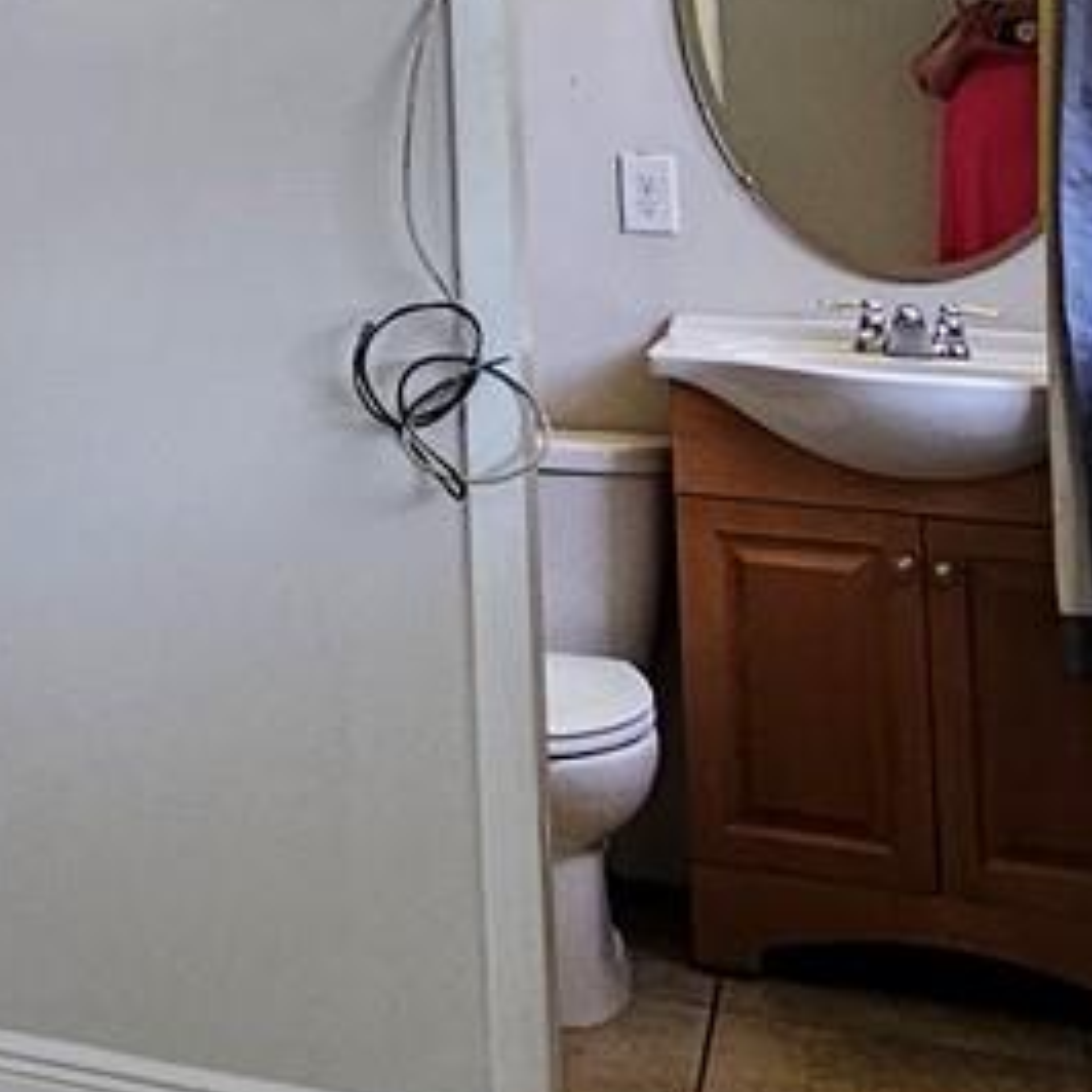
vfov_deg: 23.1
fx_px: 2463
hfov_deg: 20.1
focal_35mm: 69
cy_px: -193
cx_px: -710
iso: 100
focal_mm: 2.2
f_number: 2.2
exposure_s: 1/60
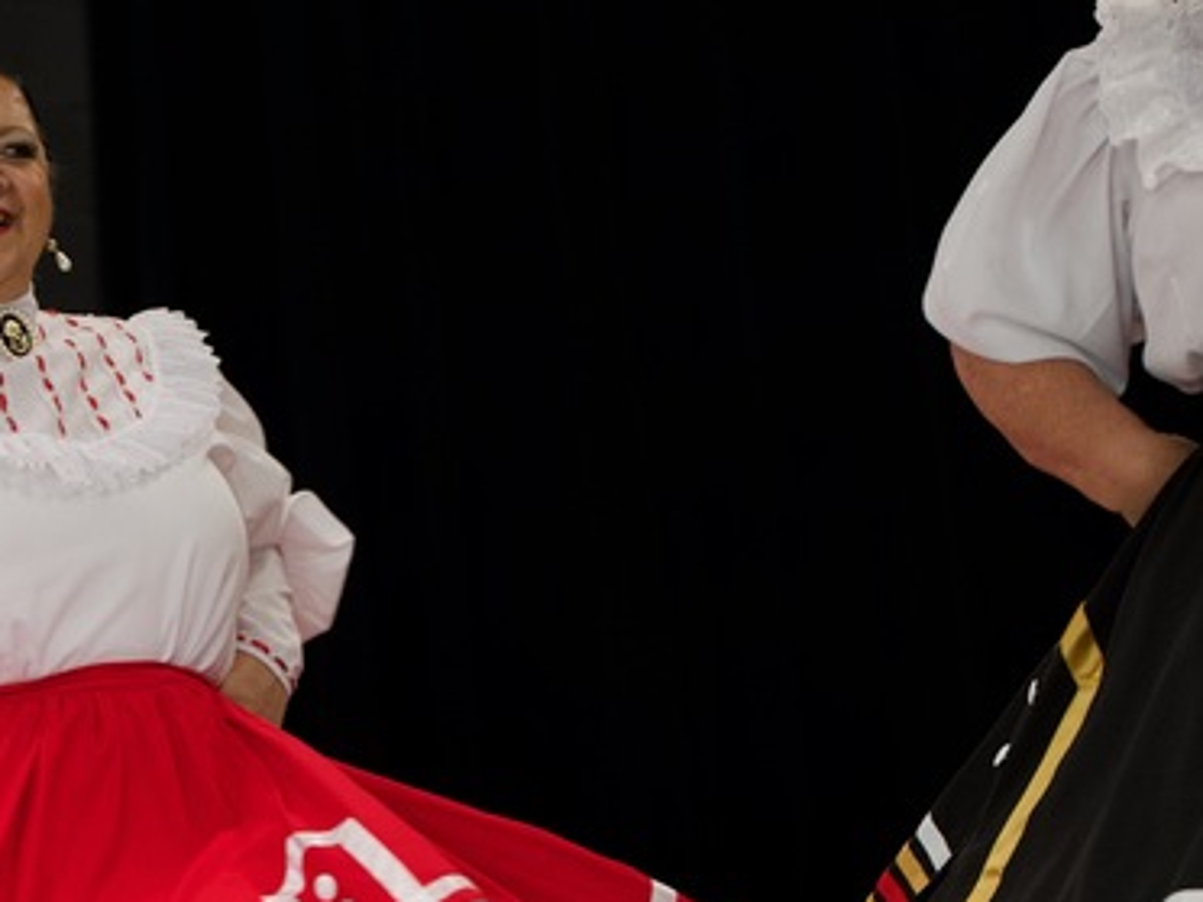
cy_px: 681
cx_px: -129
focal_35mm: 185
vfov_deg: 8.0
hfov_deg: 10.6
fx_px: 6429
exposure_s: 1/320
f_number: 2.8
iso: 1600
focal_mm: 70
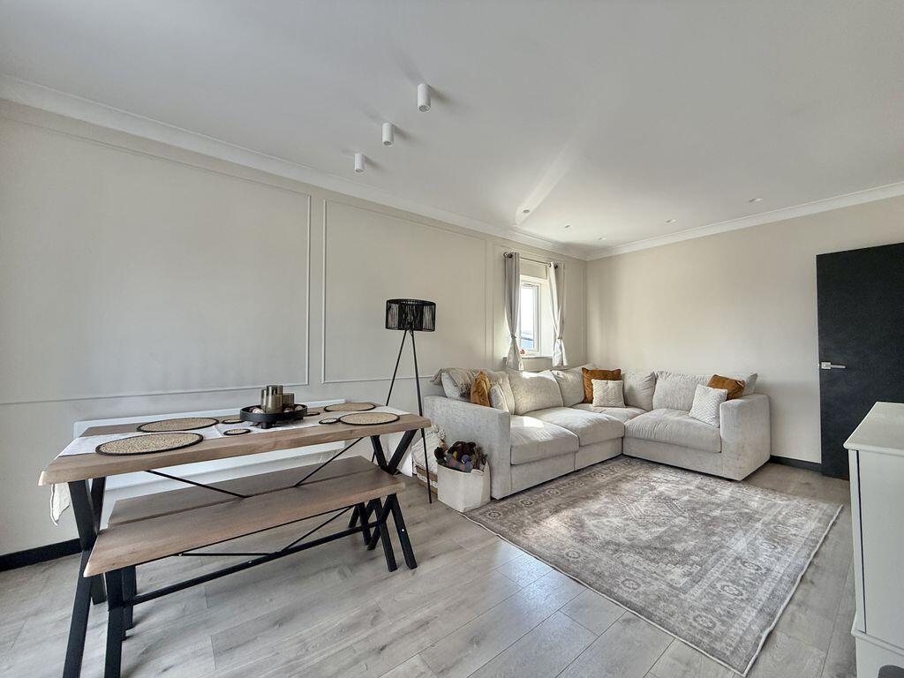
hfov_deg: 102.1
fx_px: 366
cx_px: 452
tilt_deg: +0.5
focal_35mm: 14
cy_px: 339
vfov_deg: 85.7
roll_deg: -1.5
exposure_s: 1/121
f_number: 2.2
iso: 160
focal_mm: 2.22
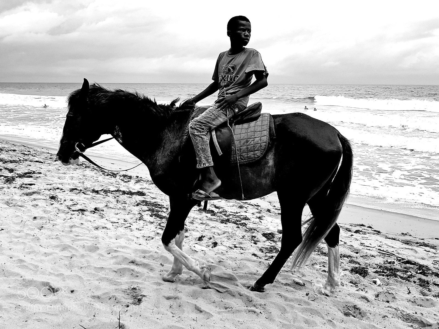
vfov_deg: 53.1
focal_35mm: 26
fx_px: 330
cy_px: 164
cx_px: 220
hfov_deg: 67.3
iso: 40
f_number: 1.7
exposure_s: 1/2528
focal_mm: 4.2
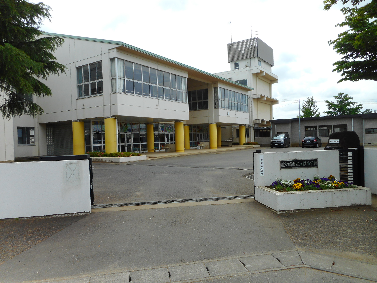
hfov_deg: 69.4
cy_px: 142
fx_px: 272
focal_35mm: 25
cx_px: 188
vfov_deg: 54.9
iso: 80
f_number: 3.7
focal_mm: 4.5
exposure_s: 1/400
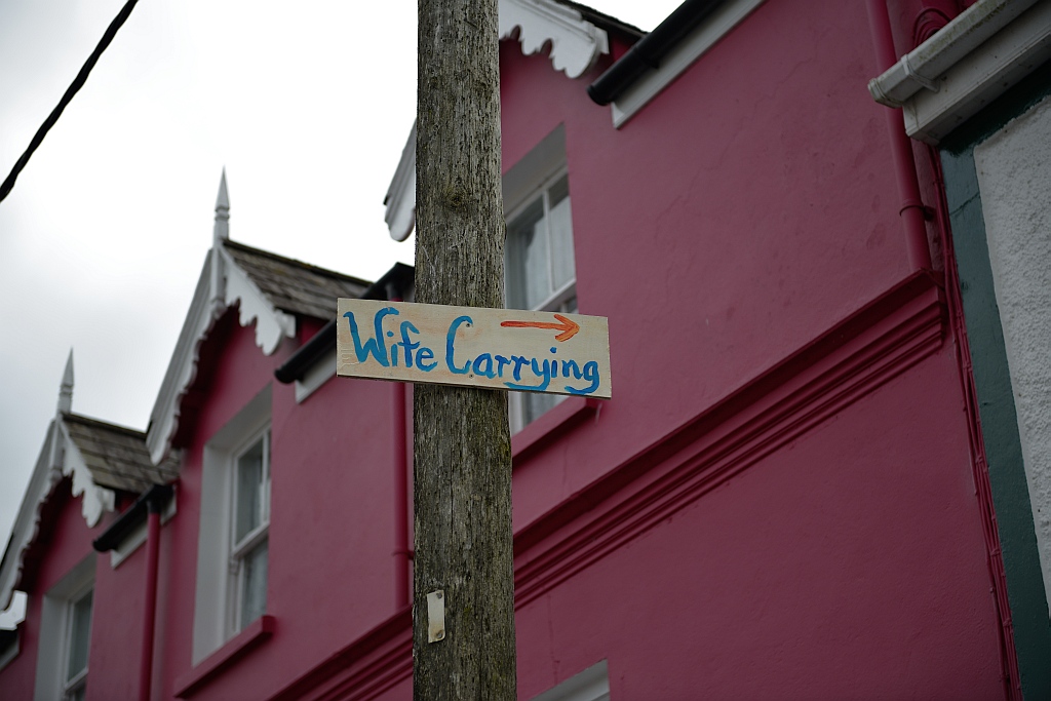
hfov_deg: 28.8
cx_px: 526
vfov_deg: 19.5
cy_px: 350
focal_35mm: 70
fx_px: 2044
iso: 100
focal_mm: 70
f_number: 2.8
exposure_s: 1/350
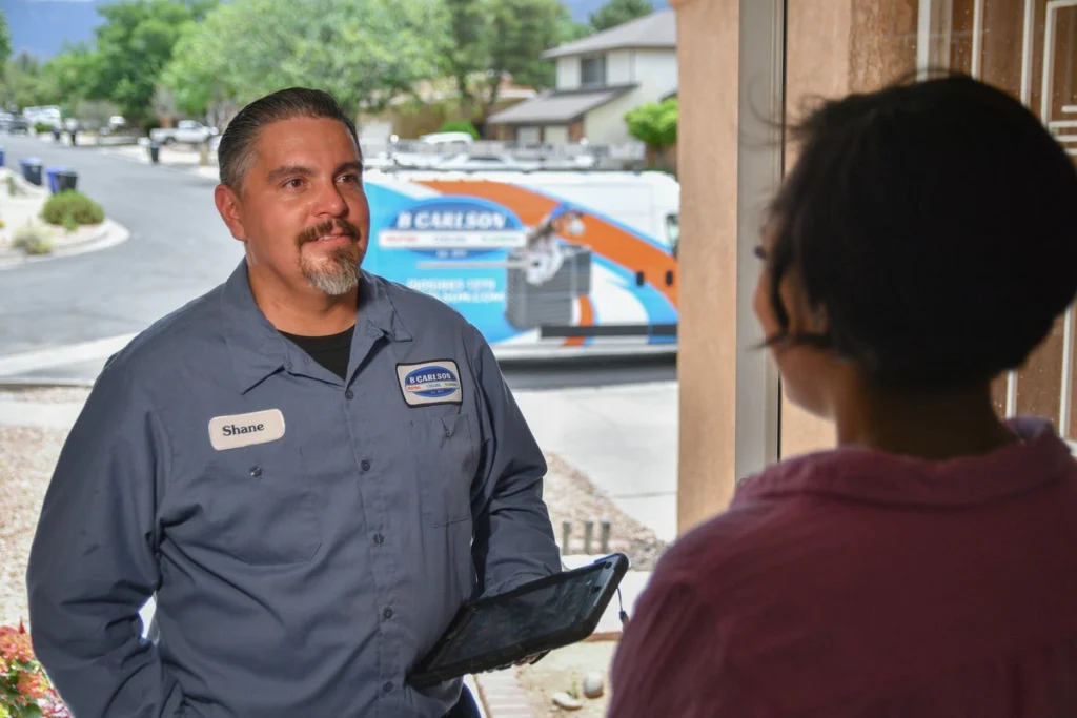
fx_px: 1436
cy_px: 359
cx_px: 538
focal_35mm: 48
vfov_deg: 28.1
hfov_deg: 41.1
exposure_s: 1/3200
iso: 250
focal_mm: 32
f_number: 2.8
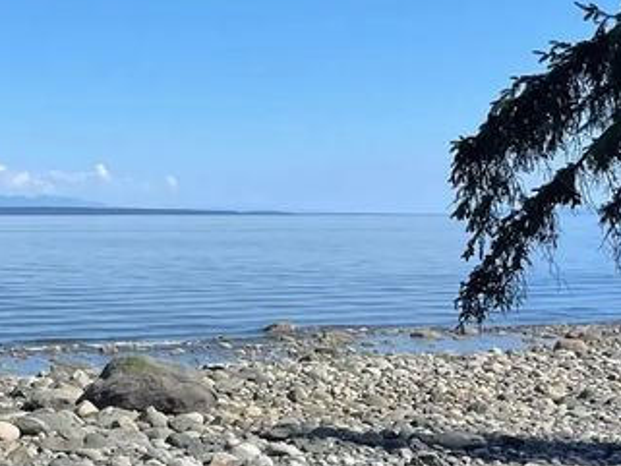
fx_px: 1490
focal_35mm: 83
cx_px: -130
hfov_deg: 21.8
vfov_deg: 17.8
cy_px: 201
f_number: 1.6
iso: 32
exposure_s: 1/3610
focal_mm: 4.2
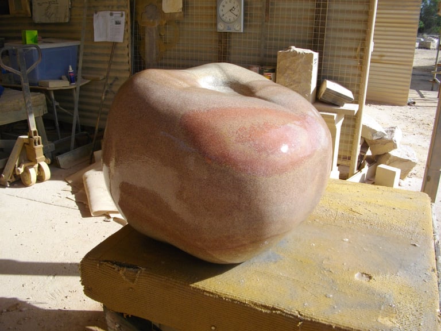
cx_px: 220
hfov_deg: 56.8
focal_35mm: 32
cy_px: 166
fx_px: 408
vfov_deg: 44.2
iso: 100
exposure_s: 1/320
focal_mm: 5.7
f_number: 5.5
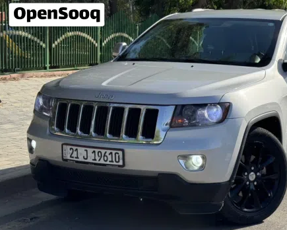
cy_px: 122
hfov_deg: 27.3
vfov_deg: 22.2
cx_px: 204
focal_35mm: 69
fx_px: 586
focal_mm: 6.76
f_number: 1.78
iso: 64
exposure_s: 1/3610
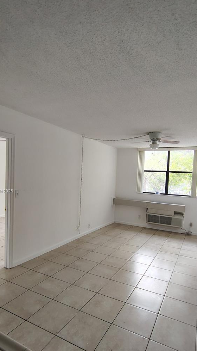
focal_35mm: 21
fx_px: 195
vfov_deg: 83.6
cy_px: 191
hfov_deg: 53.5
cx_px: 107
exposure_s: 1/60
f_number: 2.2
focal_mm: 2.13
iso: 208
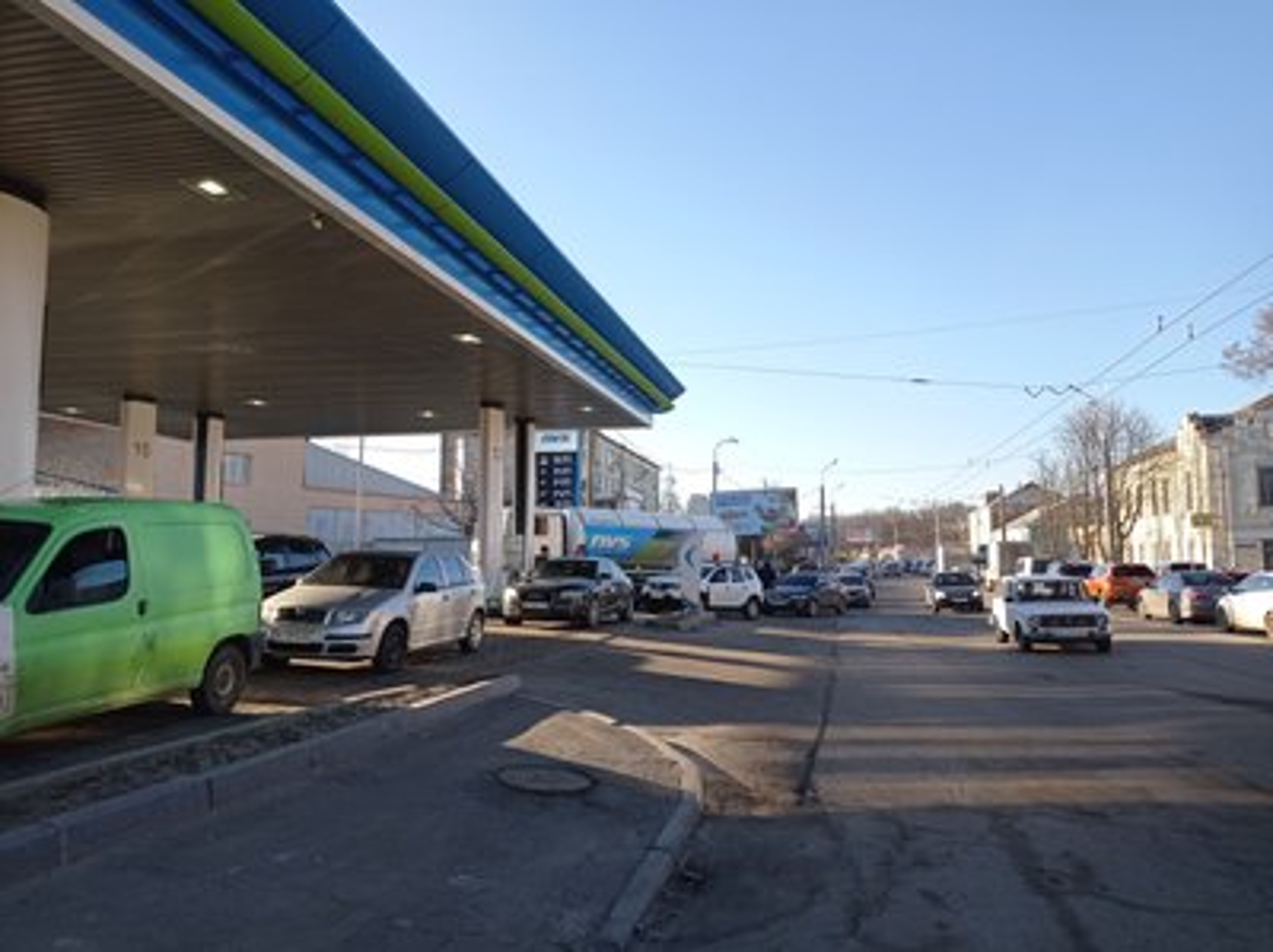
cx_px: 636
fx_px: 1028
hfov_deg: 63.5
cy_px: 476
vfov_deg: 49.7
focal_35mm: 28
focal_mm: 4.74
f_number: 1.79
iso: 101
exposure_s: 1/1497
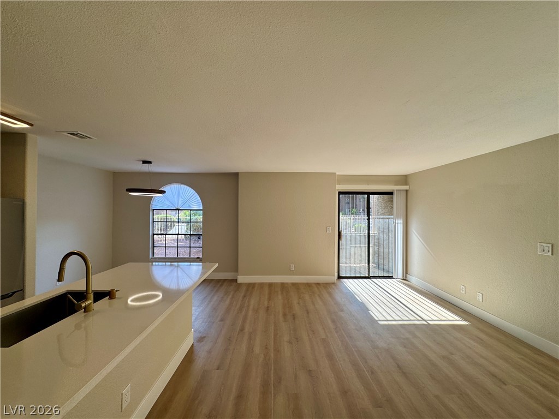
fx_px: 226
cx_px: 280
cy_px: 210
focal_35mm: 14
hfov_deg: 102.1
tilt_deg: +1.2
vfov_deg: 85.7
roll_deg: +0.5
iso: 40
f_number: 2.2
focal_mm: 2.22
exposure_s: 1/169
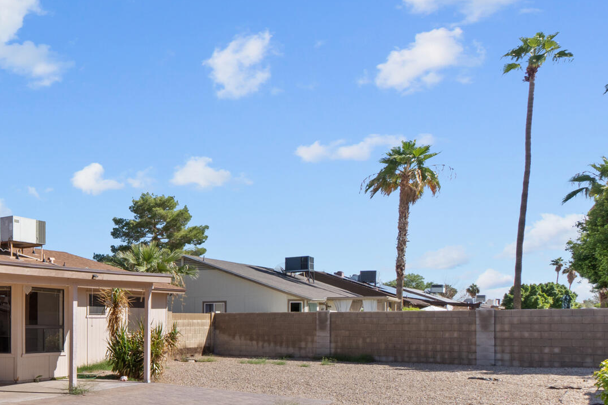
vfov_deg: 36.4
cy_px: 330
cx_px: -54
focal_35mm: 35
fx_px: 591
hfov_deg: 43.0
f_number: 9
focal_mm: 10
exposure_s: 1/125
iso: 250
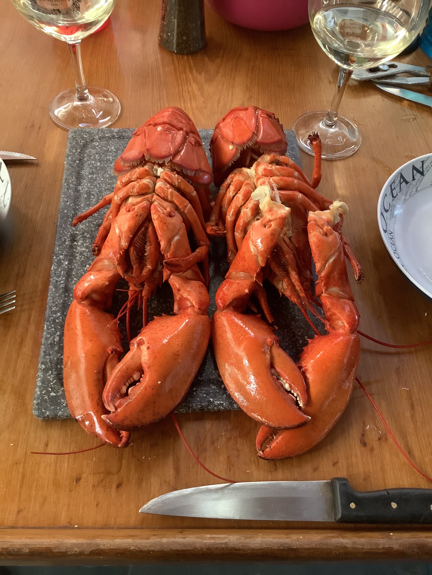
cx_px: 216
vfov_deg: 58.4
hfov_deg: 45.4
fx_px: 516
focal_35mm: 31
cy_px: 288
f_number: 2.4
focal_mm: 3.3
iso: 320
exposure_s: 1/60
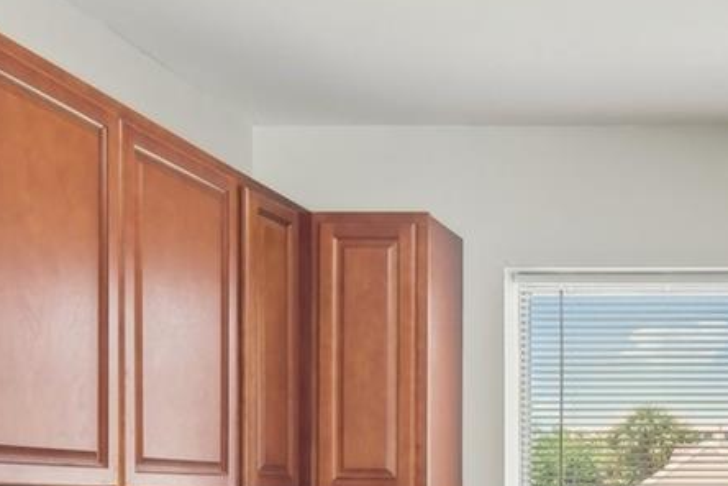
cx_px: 803
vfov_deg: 23.7
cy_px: 514
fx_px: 1092
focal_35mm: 54
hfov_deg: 32.4
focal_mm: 10
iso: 1000
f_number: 8
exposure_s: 1/40
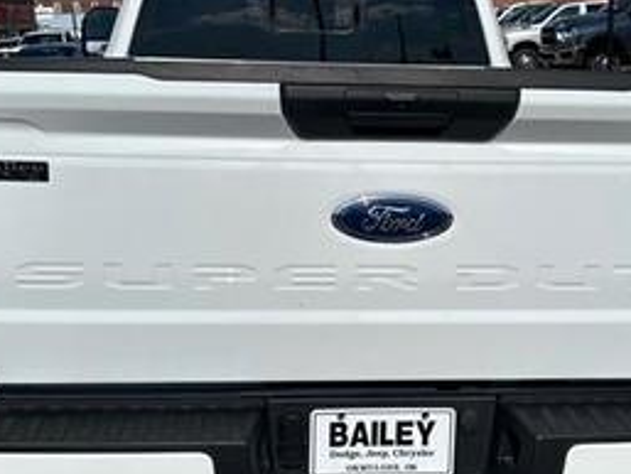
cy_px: 260
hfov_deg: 37.4
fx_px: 930
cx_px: 349
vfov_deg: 28.6
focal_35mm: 51
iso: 50
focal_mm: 5.7
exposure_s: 1/14286
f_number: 1.5
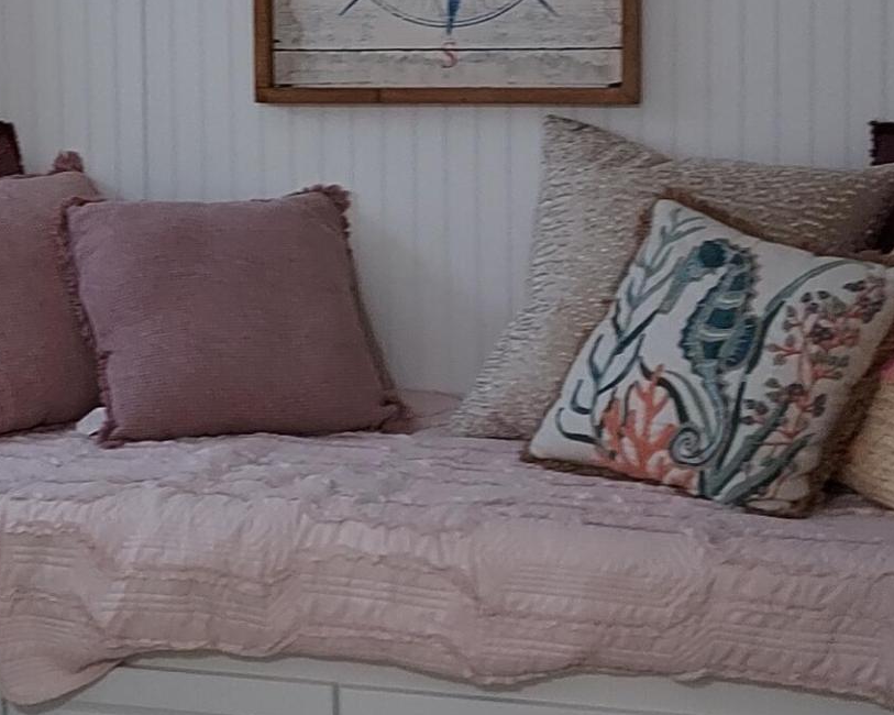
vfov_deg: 18.2
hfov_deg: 22.5
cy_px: 92
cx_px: 89
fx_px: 2196
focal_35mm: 83
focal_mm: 4.6
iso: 320
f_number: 1.8
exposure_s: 1/30
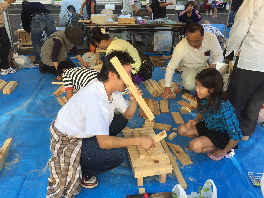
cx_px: 132
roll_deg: -0.3
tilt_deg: -27.5
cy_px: 99
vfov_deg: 48.2
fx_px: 221
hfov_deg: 61.7
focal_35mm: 29
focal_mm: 4.15
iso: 32
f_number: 2.2
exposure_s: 1/327
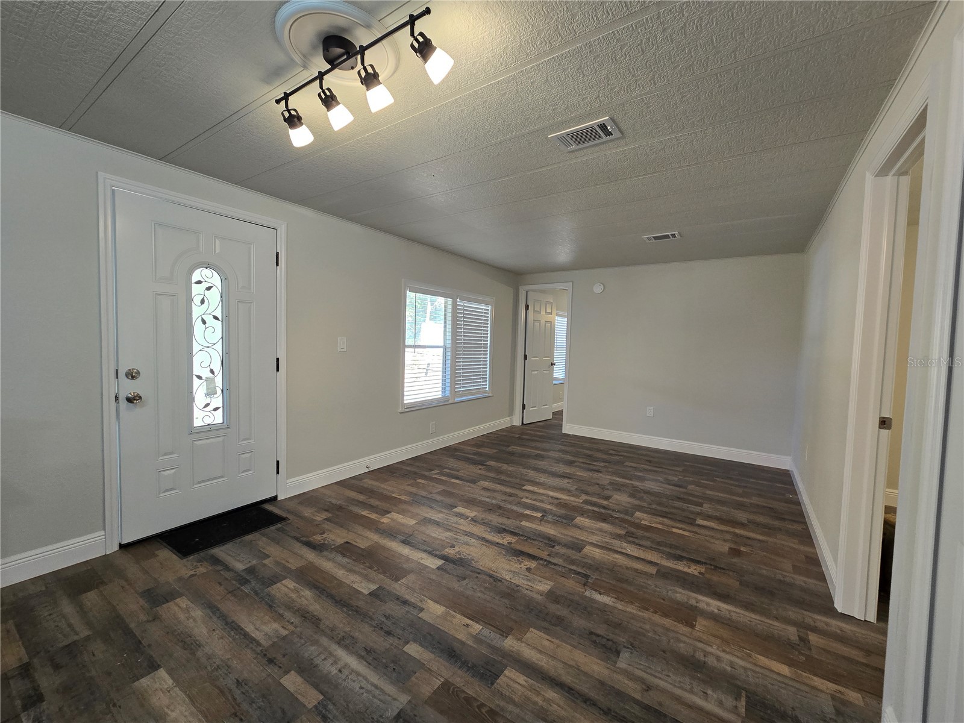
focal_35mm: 13
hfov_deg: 106.2
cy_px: 362
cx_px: 482
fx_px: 362
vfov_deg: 89.9
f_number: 2.2
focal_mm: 2.2
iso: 160
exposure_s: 1/60
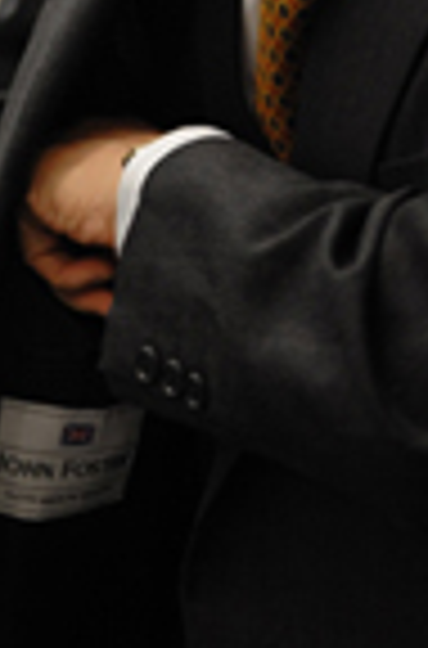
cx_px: 405
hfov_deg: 6.1
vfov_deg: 9.0
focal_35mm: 222
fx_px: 3988
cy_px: -454
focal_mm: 50
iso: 800
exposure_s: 1/100
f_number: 2.8
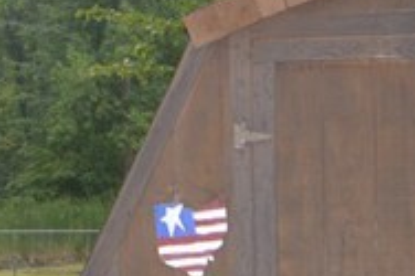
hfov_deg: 12.8
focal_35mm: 156
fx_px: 1797
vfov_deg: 8.8
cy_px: 132
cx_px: -118
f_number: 5.3
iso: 800
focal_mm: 18
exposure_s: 1/50
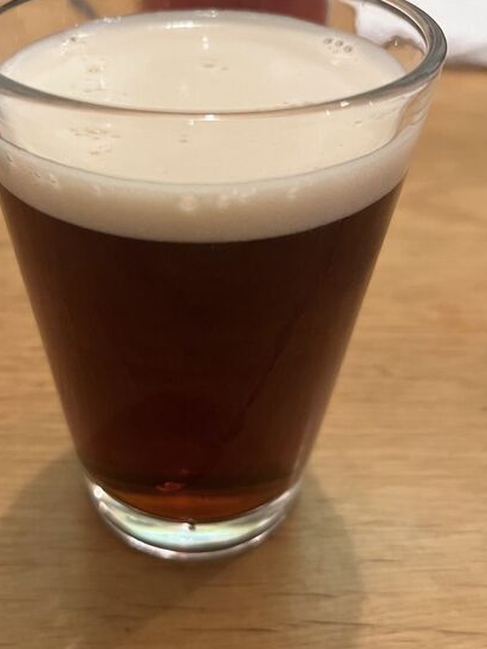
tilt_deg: -37.0
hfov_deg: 39.5
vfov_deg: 51.0
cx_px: 188
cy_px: 257
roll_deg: +0.8
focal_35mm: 36
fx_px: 675
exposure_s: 1/50
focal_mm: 5.1
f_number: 1.6
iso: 500
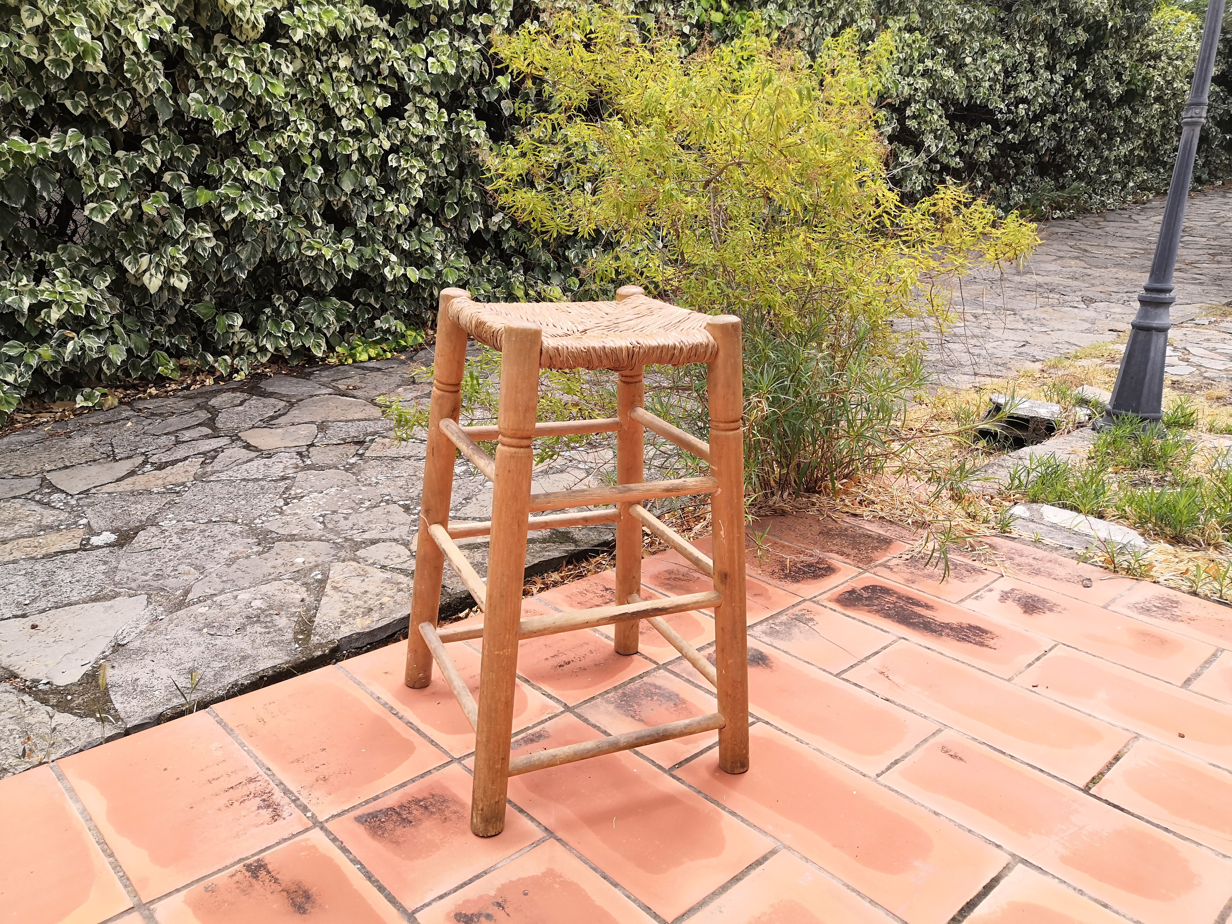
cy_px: 462
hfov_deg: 65.3
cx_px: 616
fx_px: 961
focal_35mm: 27
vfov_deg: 51.4
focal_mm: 3.95
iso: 50
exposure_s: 1/390
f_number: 1.8
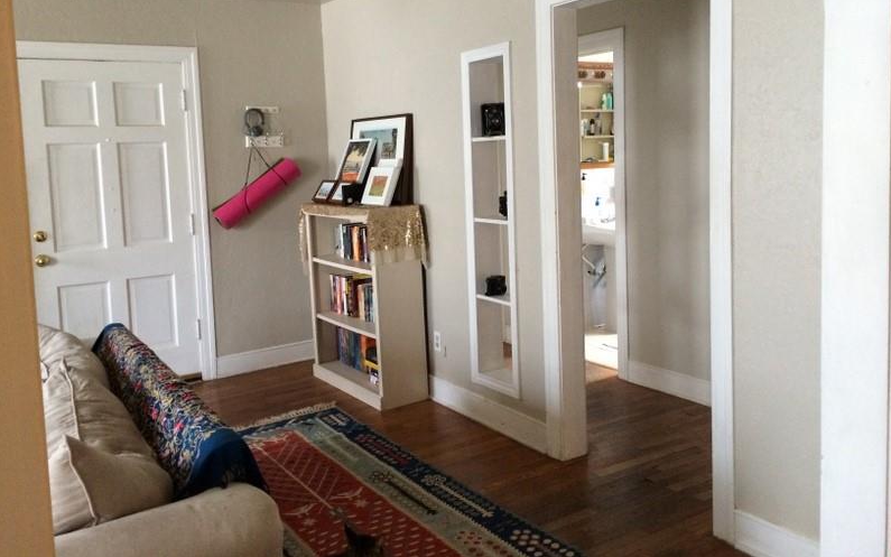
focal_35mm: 32
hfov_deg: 59.7
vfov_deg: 39.3
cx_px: 446
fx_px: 777
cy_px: 222
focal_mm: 4.12
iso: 250
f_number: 2.2
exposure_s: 1/30
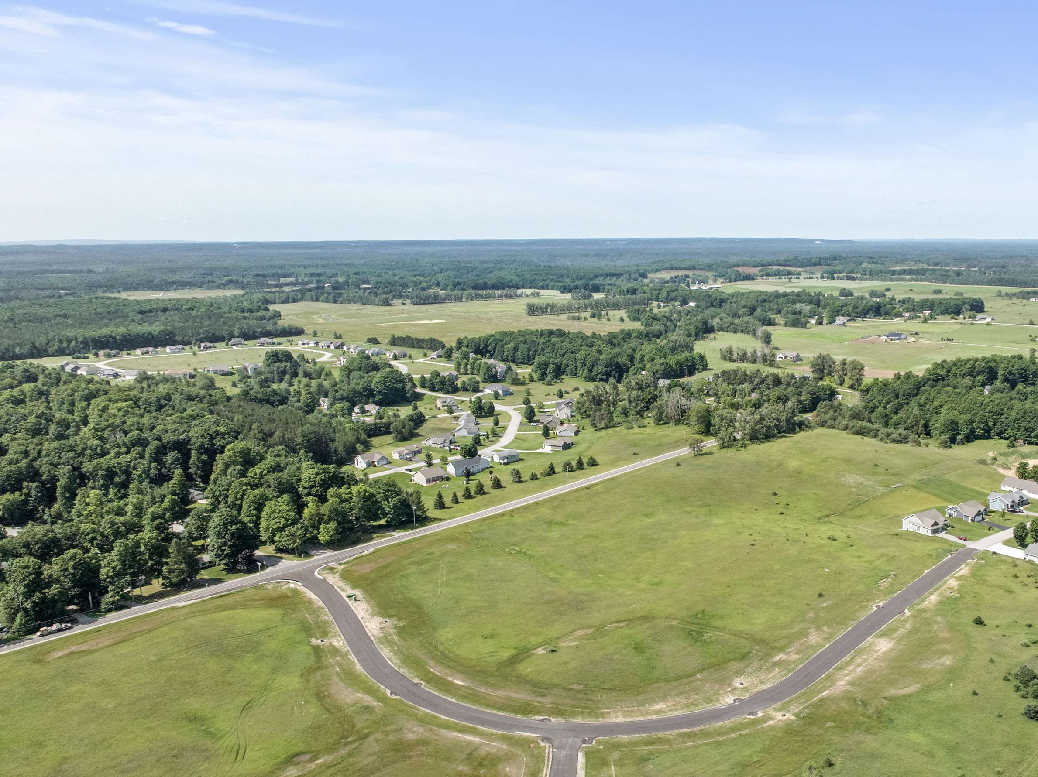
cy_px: 441
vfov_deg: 45.3
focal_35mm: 31
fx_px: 929
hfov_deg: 57.9
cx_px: 620
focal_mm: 12.29
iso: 800
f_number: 2.8
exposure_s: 1/2000
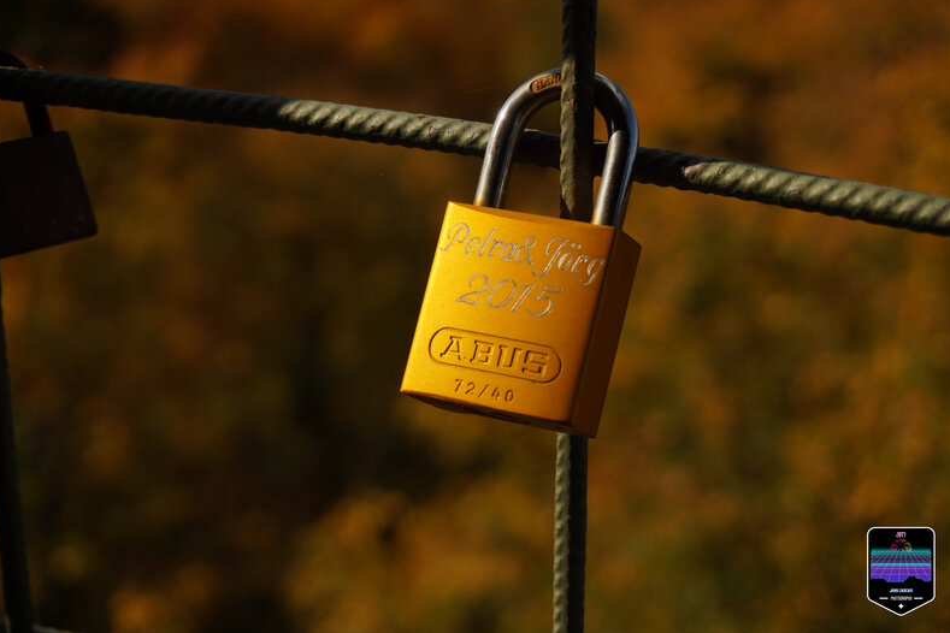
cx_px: 473
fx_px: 1887
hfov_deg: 28.3
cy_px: 313
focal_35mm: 72
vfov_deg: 19.1
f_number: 5.6
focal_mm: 47
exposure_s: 1/2000
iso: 100
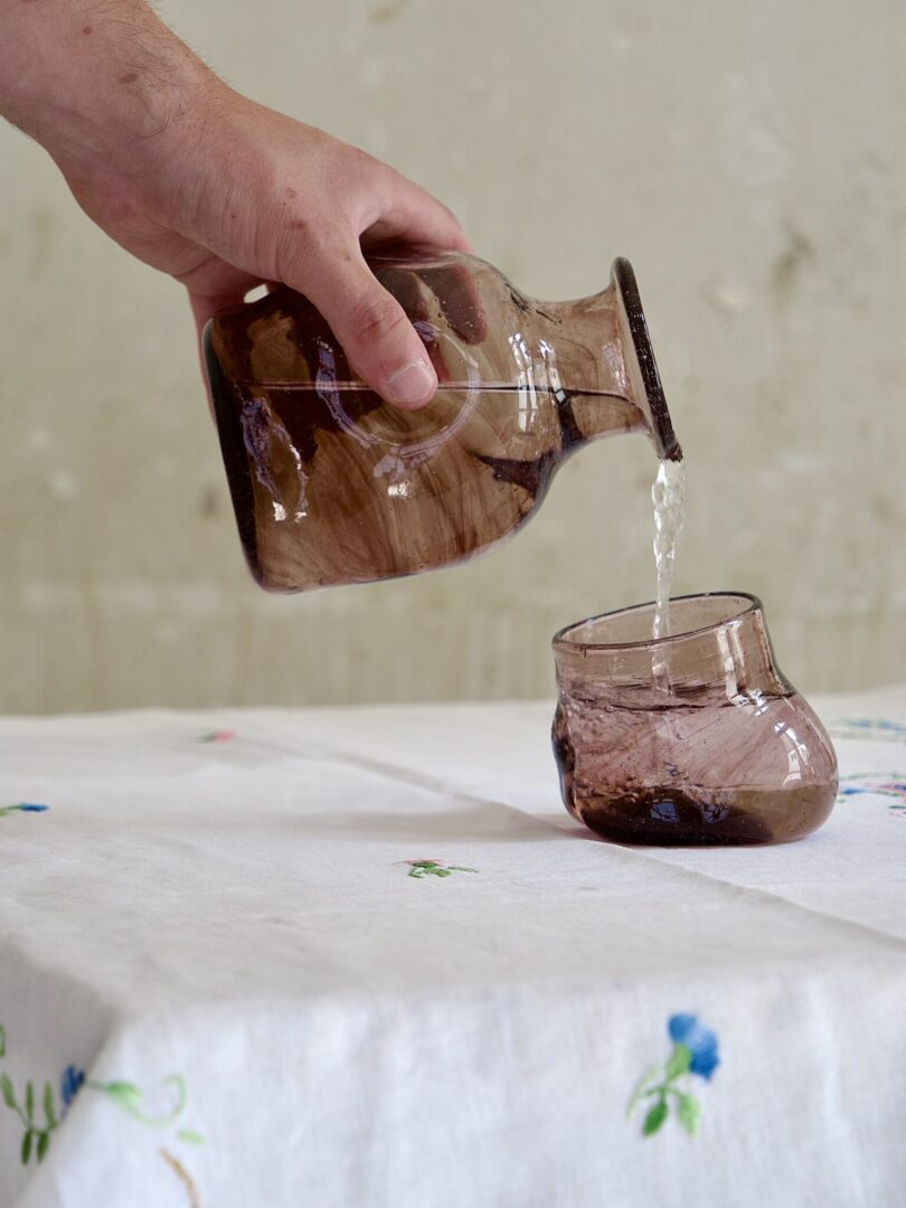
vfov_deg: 19.6
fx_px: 3490
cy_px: 604
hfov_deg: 14.8
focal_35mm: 100
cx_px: 453
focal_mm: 50
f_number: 3.9
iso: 200
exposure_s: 1/200
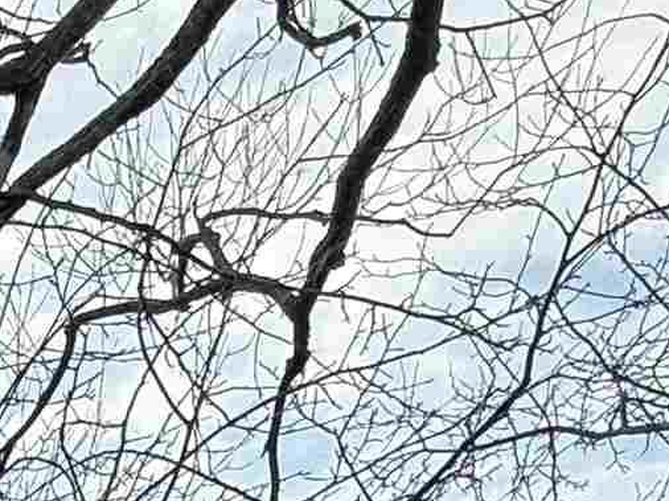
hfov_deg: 19.3
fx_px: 1642
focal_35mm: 85
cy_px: 1329
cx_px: -413
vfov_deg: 12.2
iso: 50
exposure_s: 1/285
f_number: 2.2
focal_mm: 2.22
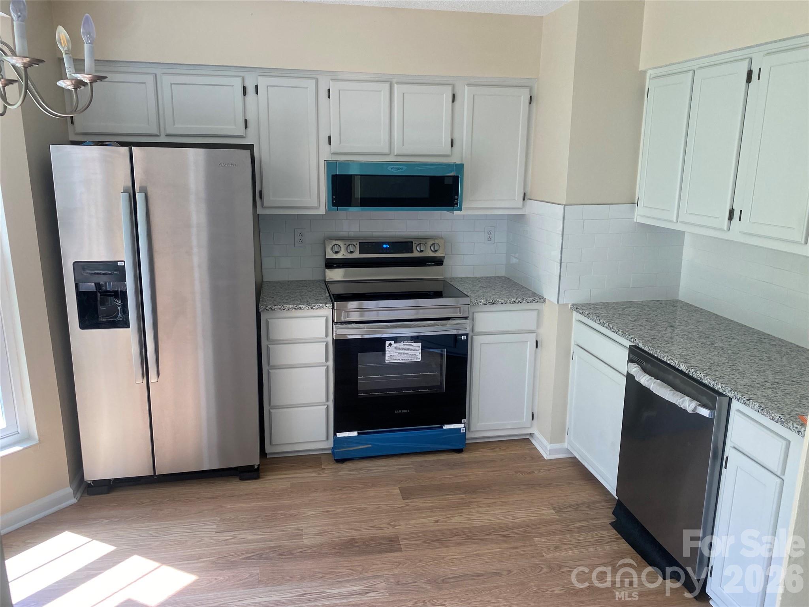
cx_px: 404
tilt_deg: -12.9
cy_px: 304
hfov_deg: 67.3
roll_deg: -0.1
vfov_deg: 53.1
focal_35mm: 26
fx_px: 608
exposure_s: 1/121
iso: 100
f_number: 1.8
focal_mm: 4.25
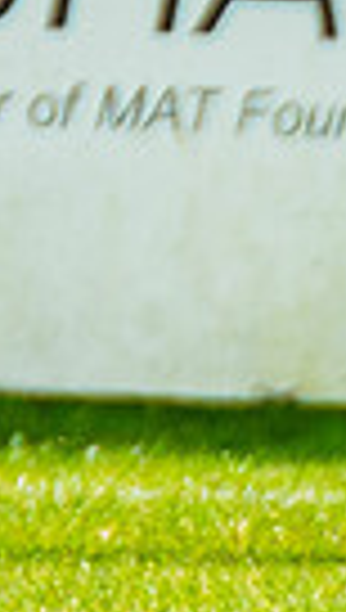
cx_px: 1073
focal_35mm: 4633
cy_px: -60
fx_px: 75193
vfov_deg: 0.5
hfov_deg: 0.3
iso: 400
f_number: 4
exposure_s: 1/1600
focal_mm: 420
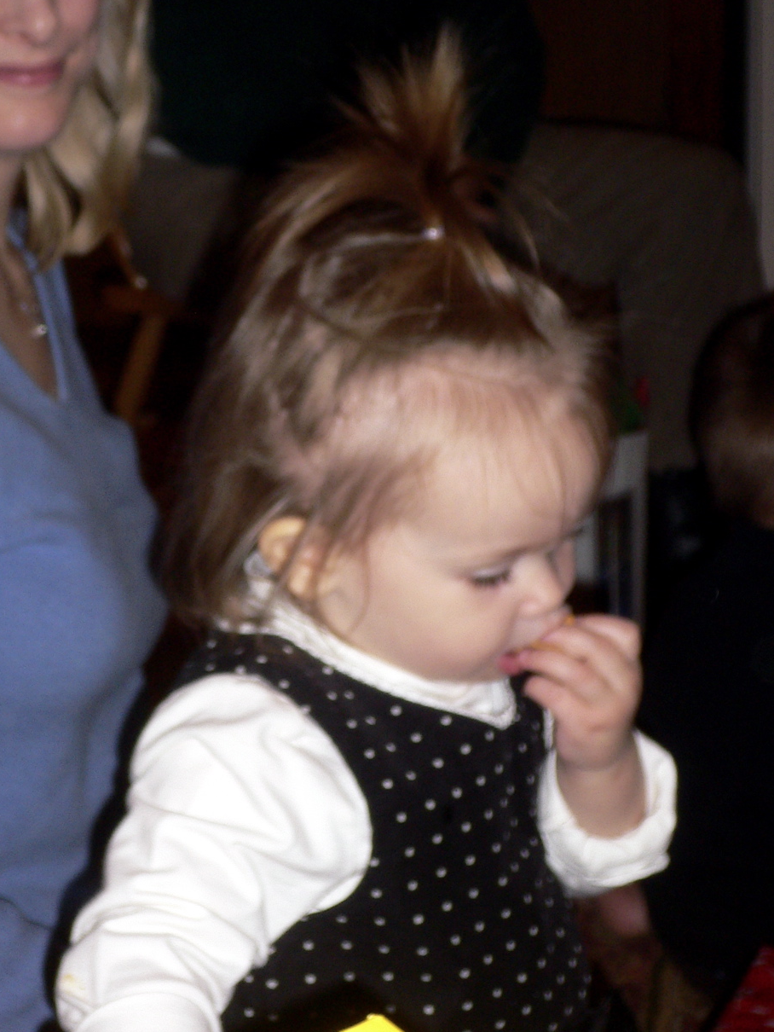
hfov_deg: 17.1
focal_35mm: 86
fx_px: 2563
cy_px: 322
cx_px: 269
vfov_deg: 22.6
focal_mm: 10.1
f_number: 3.8
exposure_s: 1/60
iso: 150
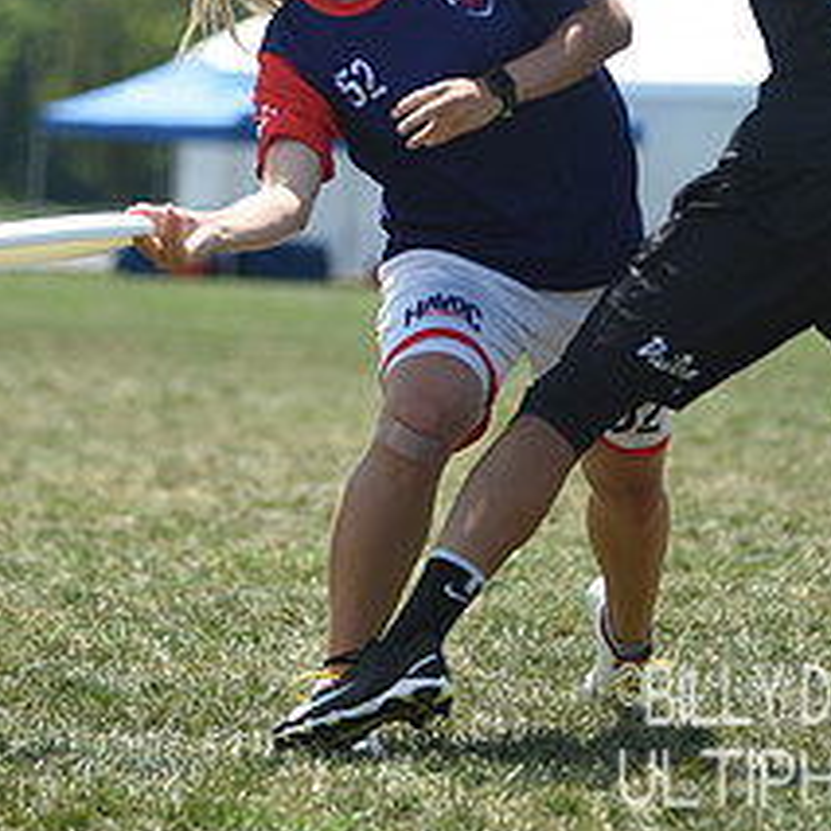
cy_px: 103
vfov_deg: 6.7
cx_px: 367
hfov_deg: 6.8
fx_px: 7034
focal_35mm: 259
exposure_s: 1/1250
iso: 100
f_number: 2.8
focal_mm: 112
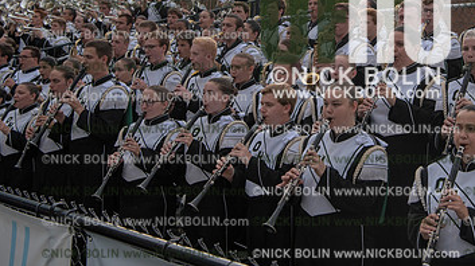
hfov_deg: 33.2
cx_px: 355
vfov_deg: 19.1
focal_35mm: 62
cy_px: 36
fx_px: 780
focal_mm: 36
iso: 200
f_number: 5
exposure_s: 1/800
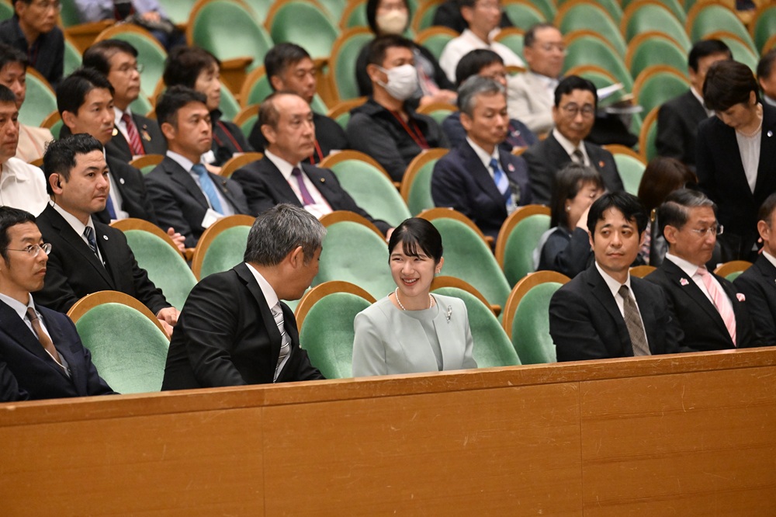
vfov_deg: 6.9
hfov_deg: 10.3
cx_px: 388
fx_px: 4309
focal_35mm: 200
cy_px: 258
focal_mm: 200
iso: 6400
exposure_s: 1/200
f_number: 3.5
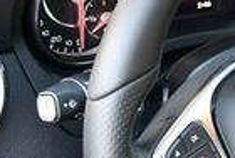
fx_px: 1197
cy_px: 140
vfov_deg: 7.5
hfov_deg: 10.8
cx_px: 358
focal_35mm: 183
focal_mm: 20
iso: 900
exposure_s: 1/125
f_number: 3.8
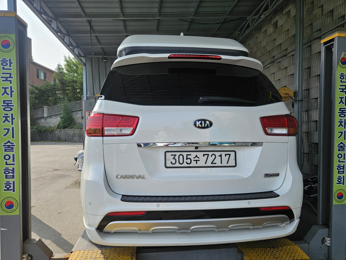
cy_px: 135
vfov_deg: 56.8
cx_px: 171
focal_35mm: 24
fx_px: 240
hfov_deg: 71.6
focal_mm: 5.4
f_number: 1.8
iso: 32
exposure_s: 1/1425
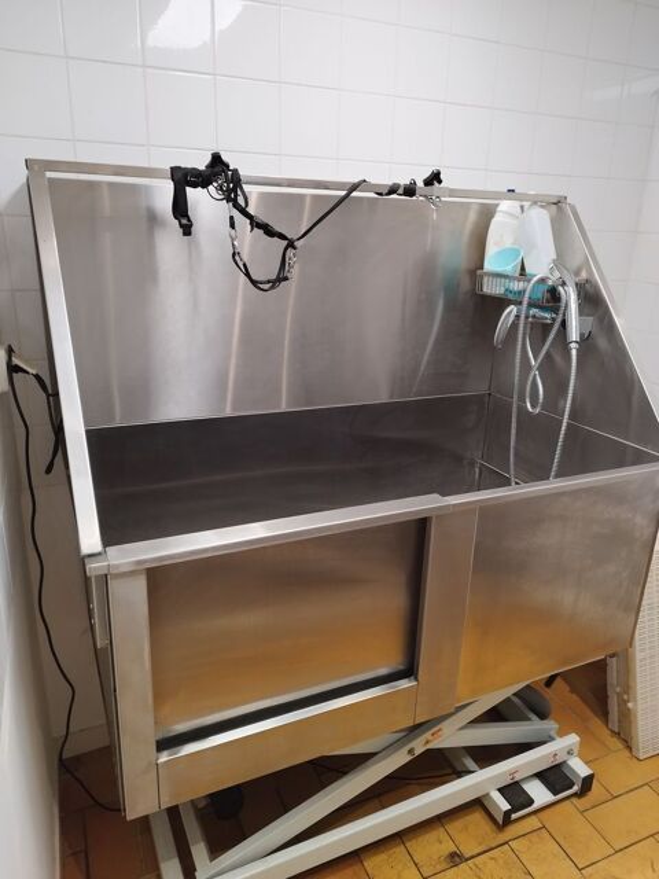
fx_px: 609
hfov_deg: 56.8
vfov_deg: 71.6
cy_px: 440
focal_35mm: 24
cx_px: 330
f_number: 1.89
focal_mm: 5.89
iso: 170
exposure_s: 1/50
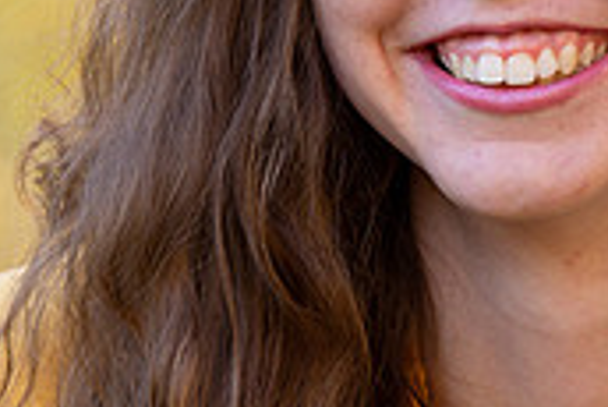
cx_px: 598
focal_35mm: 766
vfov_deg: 1.8
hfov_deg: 2.7
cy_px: -126
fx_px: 12947
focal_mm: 200
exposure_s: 1/125
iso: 160
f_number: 4
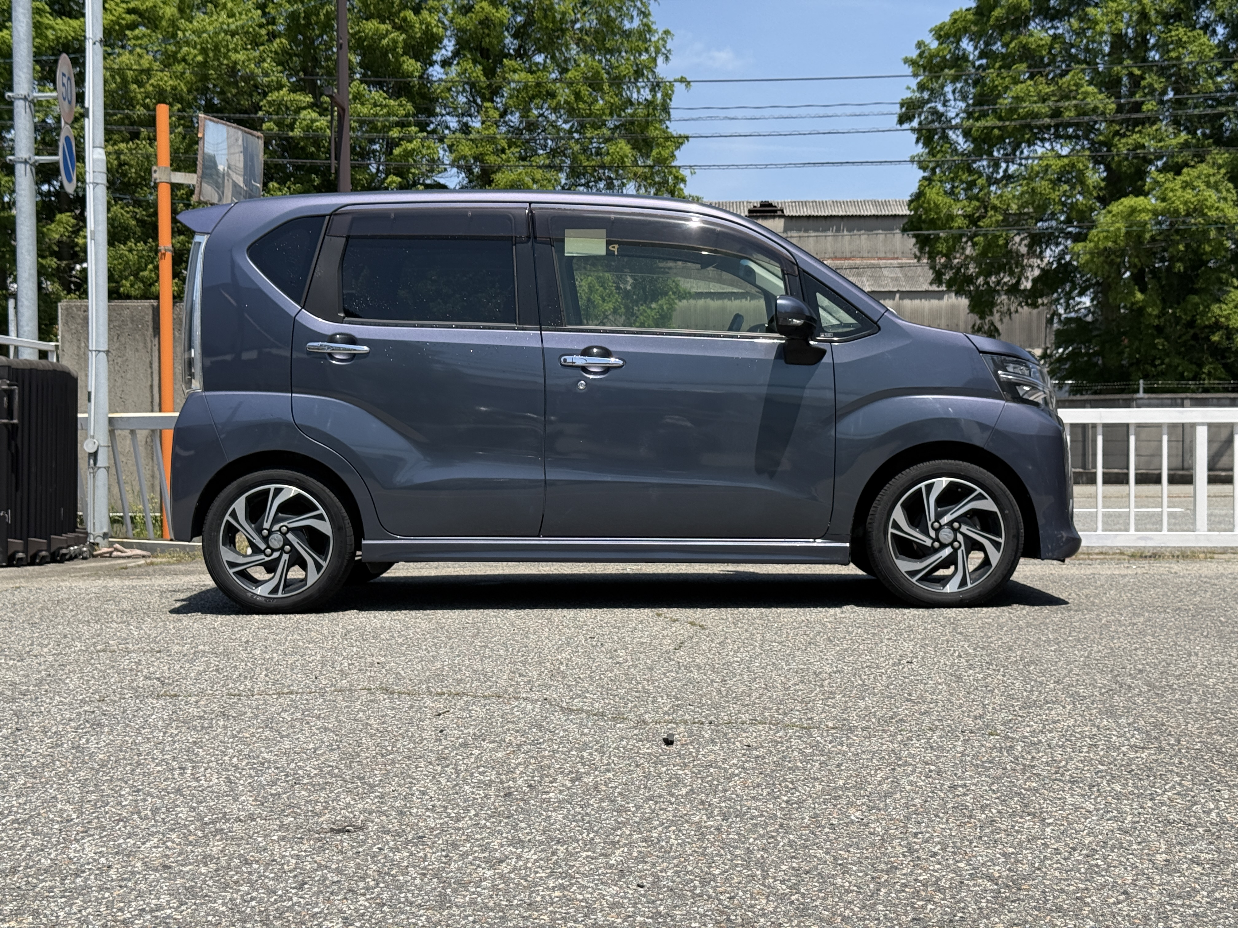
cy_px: 464
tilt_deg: -0.4
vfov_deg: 30.3
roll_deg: +0.3
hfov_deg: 39.7
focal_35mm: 48
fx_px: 1717
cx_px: 619
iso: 80
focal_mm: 6.76
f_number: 1.78
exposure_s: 1/4878
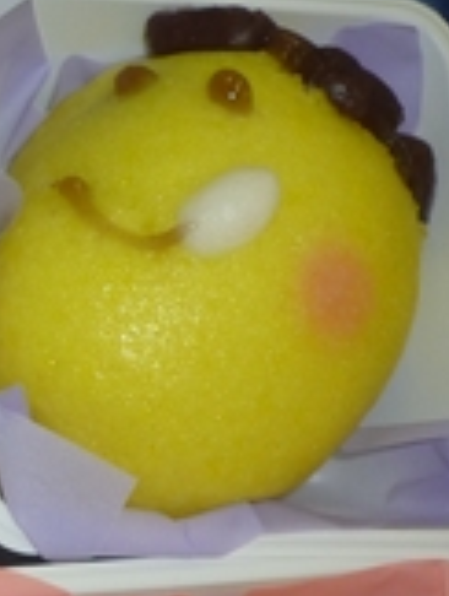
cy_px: 533
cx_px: -427
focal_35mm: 142
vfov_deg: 13.8
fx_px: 2449
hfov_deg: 9.8
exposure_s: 1/30
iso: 100
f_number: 3.8
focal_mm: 6.3
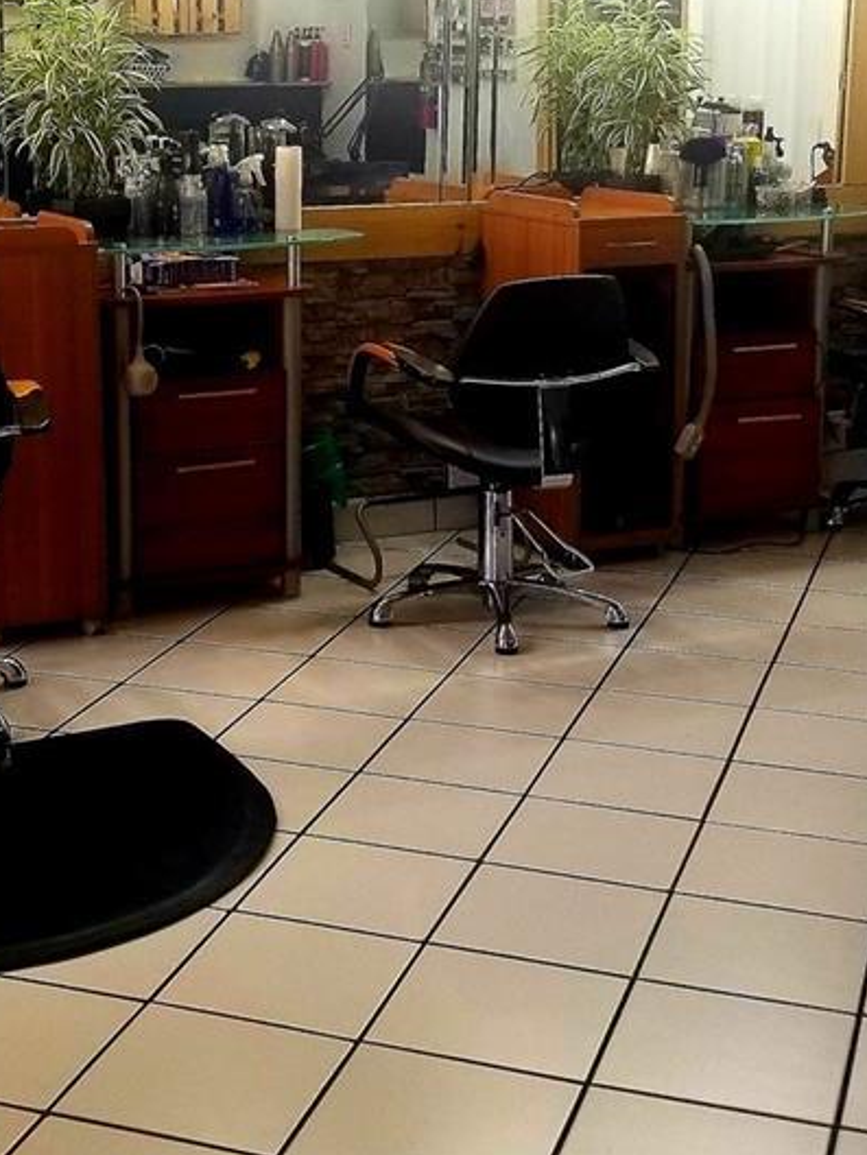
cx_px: 288
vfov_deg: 32.1
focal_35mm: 59
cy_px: 303
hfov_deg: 24.7
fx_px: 1970
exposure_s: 1/60
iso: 50
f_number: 1.7
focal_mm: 4.3
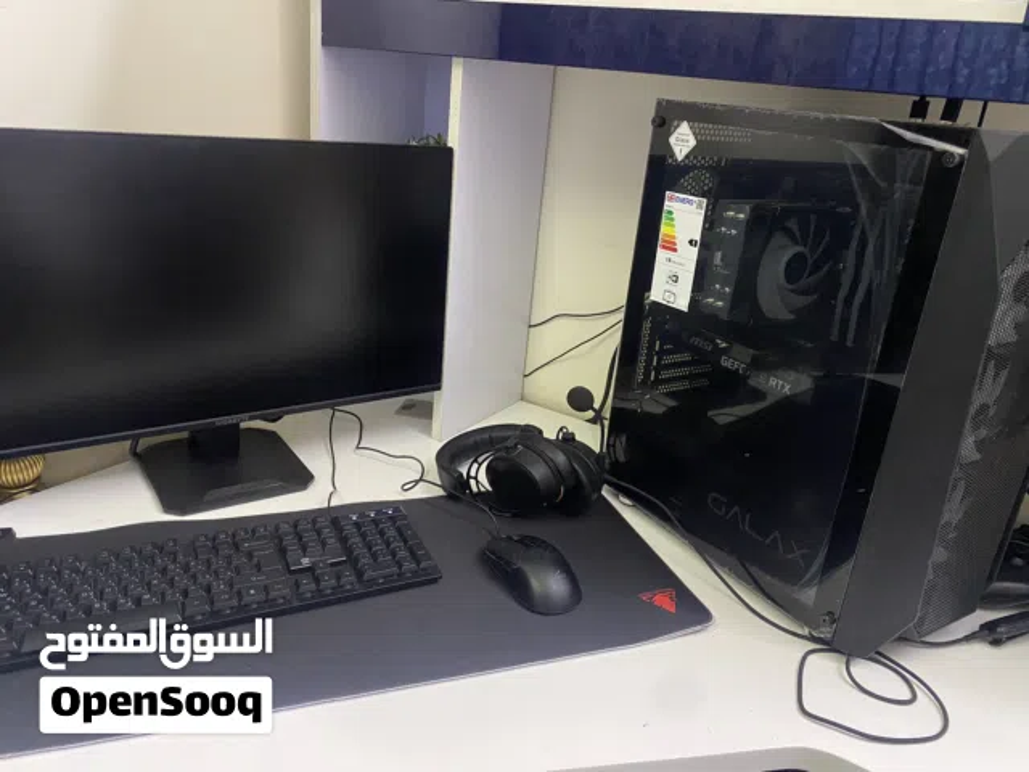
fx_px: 773
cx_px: 514
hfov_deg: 67.3
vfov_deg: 53.1
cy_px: 386
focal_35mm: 26
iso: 640
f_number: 1.8
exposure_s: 1/25
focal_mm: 4.25
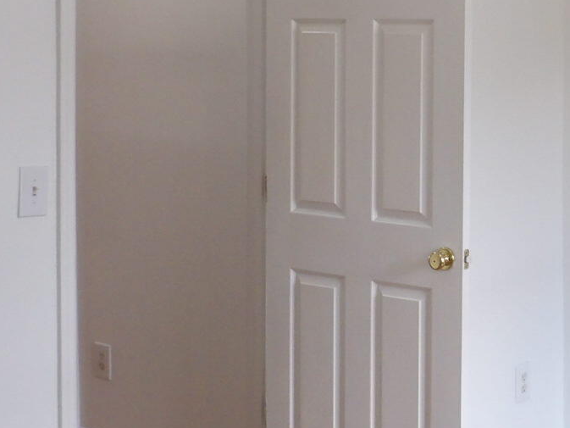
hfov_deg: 25.9
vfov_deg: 20.0
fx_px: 1202
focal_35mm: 73
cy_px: 113
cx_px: 498
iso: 200
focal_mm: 4.3
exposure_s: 1/33
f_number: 3.2
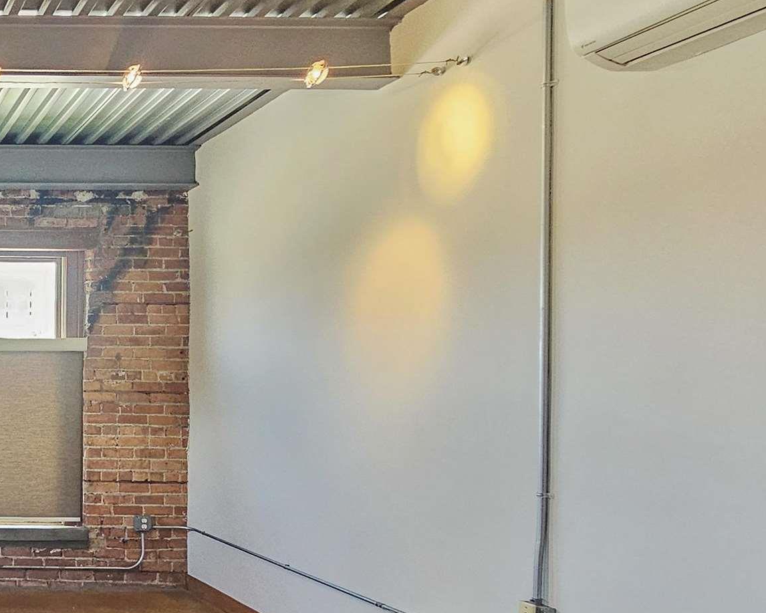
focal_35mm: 34
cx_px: -152
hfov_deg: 38.8
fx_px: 771
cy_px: 383
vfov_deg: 43.0
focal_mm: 2.2
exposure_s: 1/60
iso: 250
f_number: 2.2
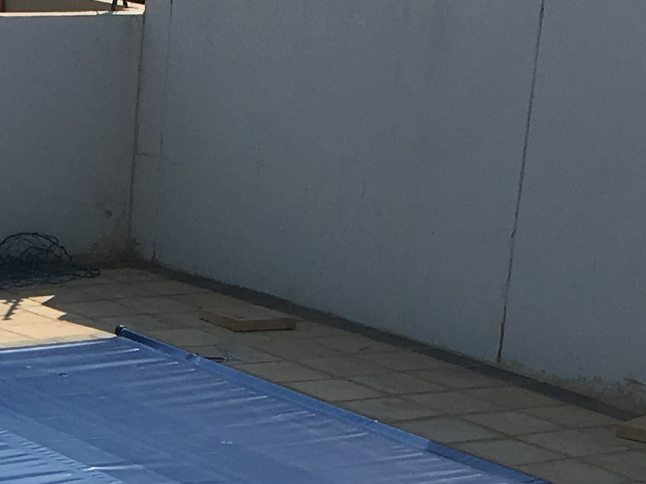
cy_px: 714
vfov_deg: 10.7
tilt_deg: -21.1
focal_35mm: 134
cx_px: 53
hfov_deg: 14.6
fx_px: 2500
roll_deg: -2.4
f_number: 2.2
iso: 25
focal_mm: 4.15
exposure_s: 1/2331
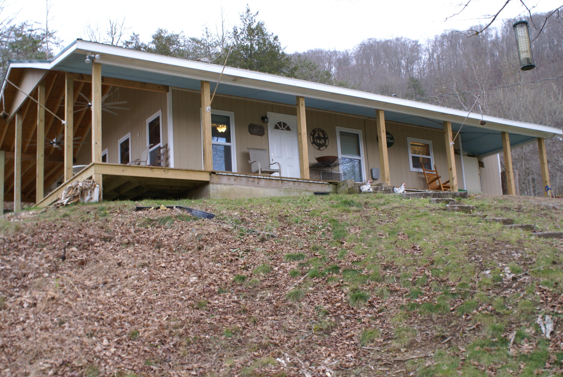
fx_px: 689
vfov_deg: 30.6
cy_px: 191
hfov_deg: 44.4
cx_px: 289
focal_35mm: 44
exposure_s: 1/40
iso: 100
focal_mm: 26
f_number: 4.5
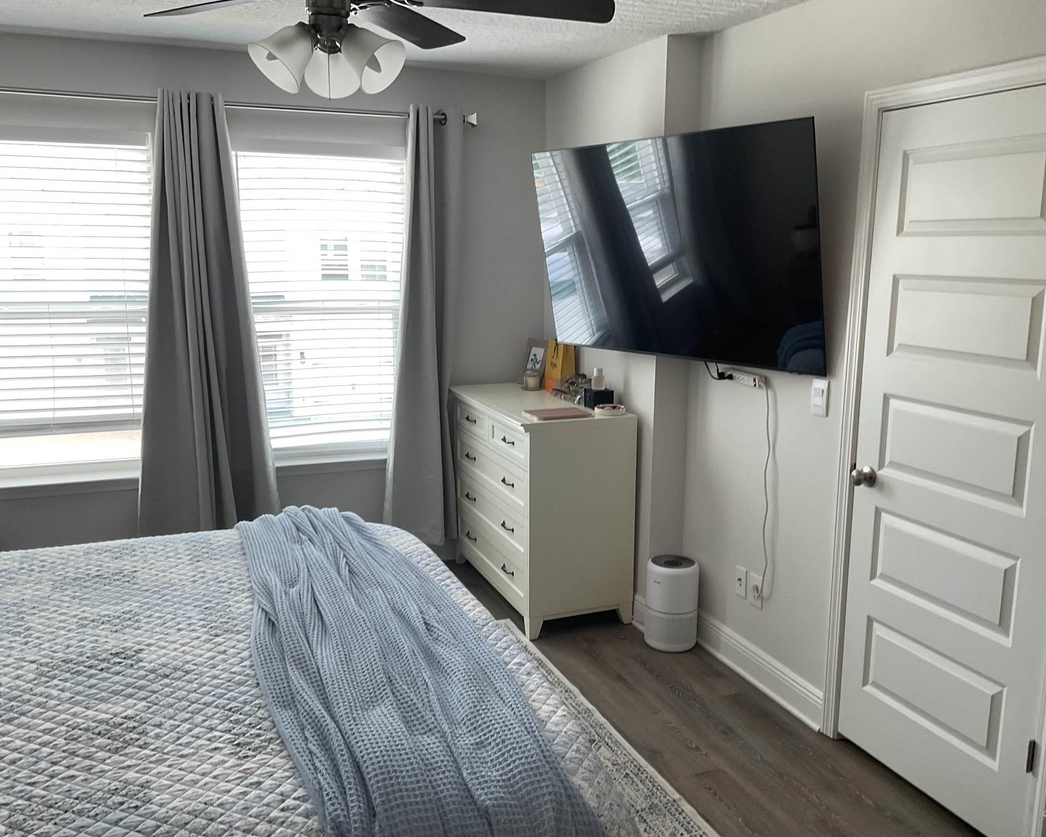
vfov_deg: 47.1
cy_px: 426
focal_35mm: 31
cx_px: 571
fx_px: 960
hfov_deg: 57.1
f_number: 1.8
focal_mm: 3
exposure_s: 1/60
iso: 40
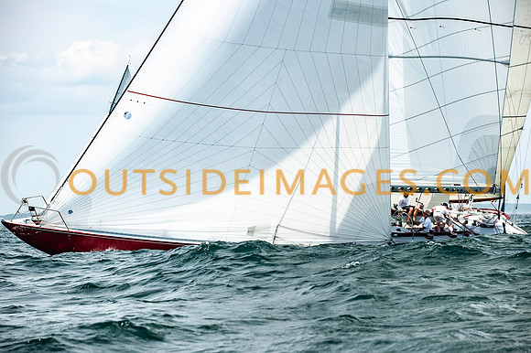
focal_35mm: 135
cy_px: 176
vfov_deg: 10.2
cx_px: 266
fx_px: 1988
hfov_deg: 15.2
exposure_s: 1/2500
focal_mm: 130
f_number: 5
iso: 320
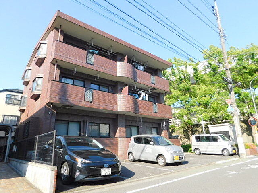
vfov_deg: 58.9
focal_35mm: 23
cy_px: 96
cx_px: 129
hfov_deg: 73.9
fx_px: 171
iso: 125
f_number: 3
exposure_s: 1/640
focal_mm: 4
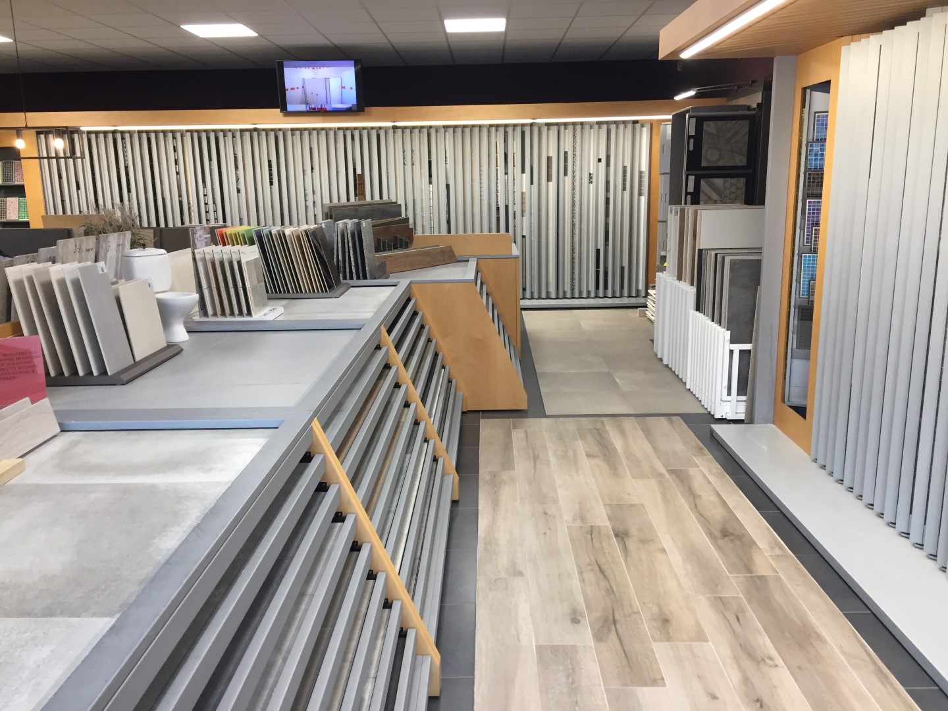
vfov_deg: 48.2
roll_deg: +0.0
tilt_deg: -11.8
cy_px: 356
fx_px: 794
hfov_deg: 61.7
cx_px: 474
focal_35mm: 29
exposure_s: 1/33
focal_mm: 4.15
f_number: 2.2
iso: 64
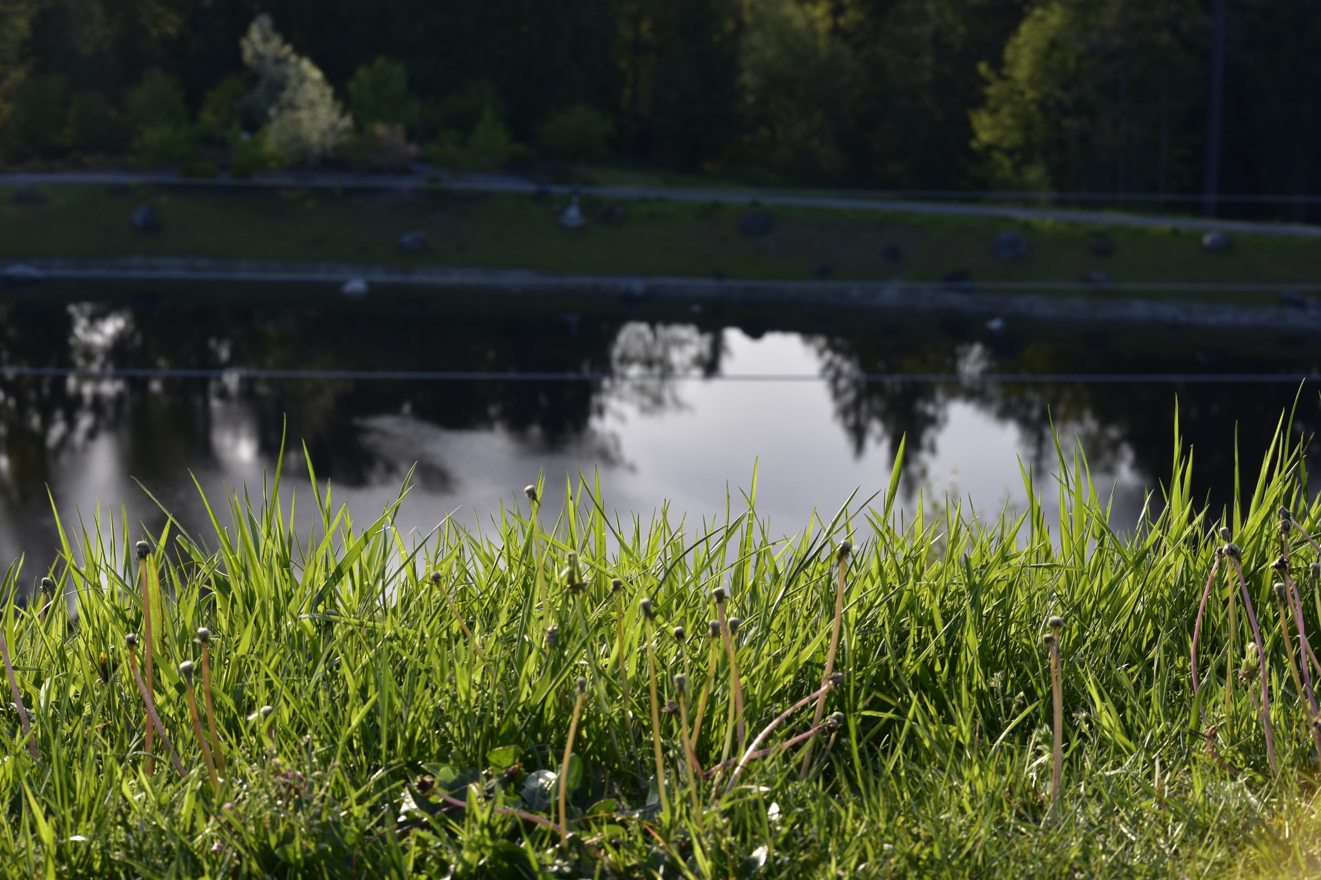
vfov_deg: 16.6
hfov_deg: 24.6
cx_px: 660
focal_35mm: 82
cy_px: 440
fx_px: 3027
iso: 200
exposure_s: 1/100
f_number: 11
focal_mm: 55
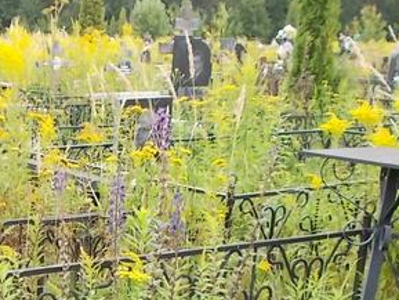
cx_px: 21
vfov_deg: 19.3
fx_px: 830
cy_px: 361
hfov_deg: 25.9
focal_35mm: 72
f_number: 3.2
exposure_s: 1/125
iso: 80
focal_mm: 4.6
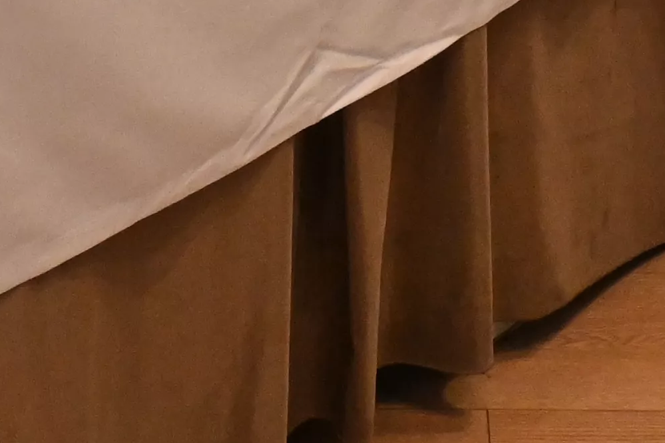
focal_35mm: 184
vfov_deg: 6.9
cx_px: 536
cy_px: -759
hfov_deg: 11.1
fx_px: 3399
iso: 3200
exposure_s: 1/250
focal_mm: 22
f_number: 8
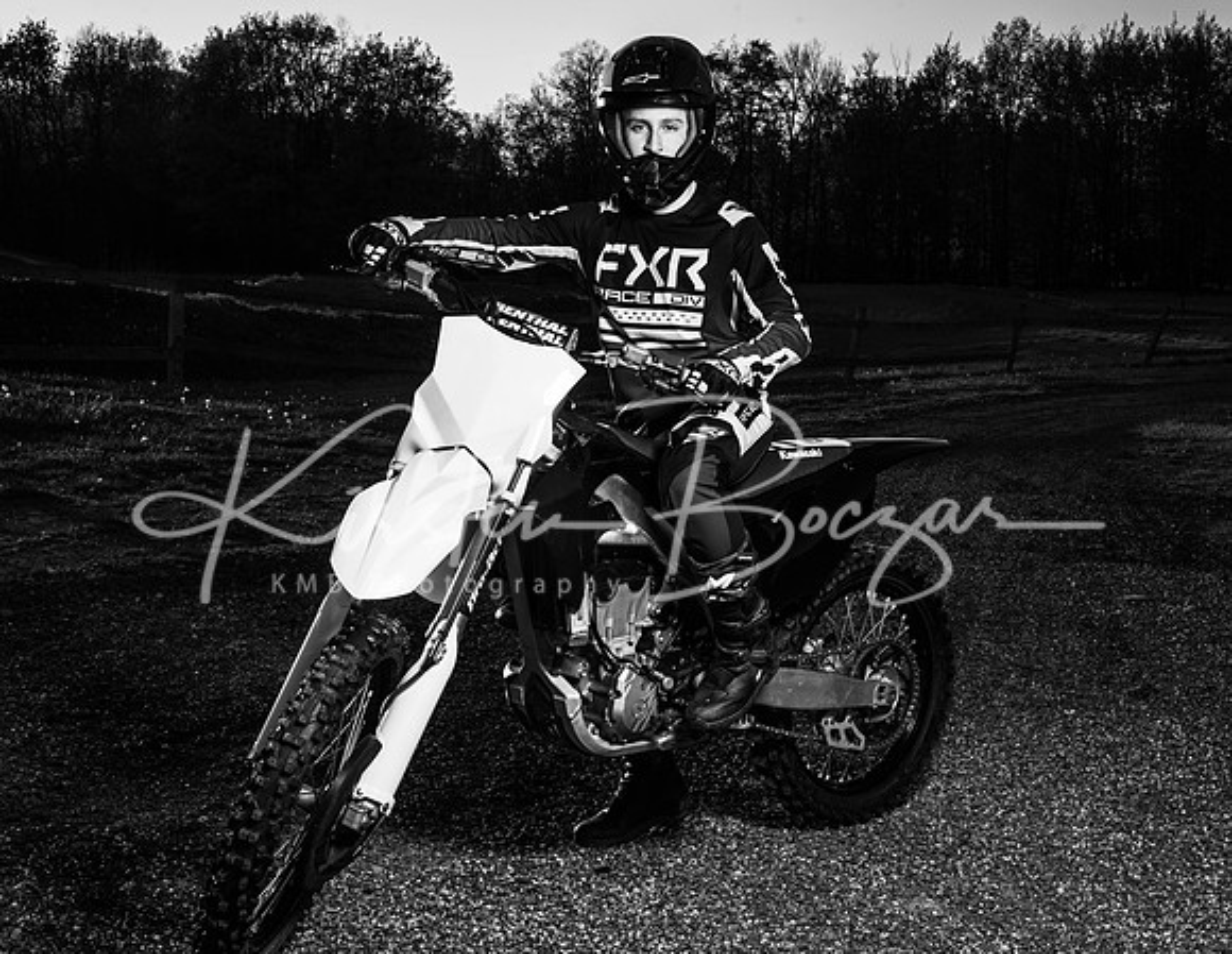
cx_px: 808
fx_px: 1862
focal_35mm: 52
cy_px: 507
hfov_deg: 36.3
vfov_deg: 28.7
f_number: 16
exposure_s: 1/200
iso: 100
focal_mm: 41
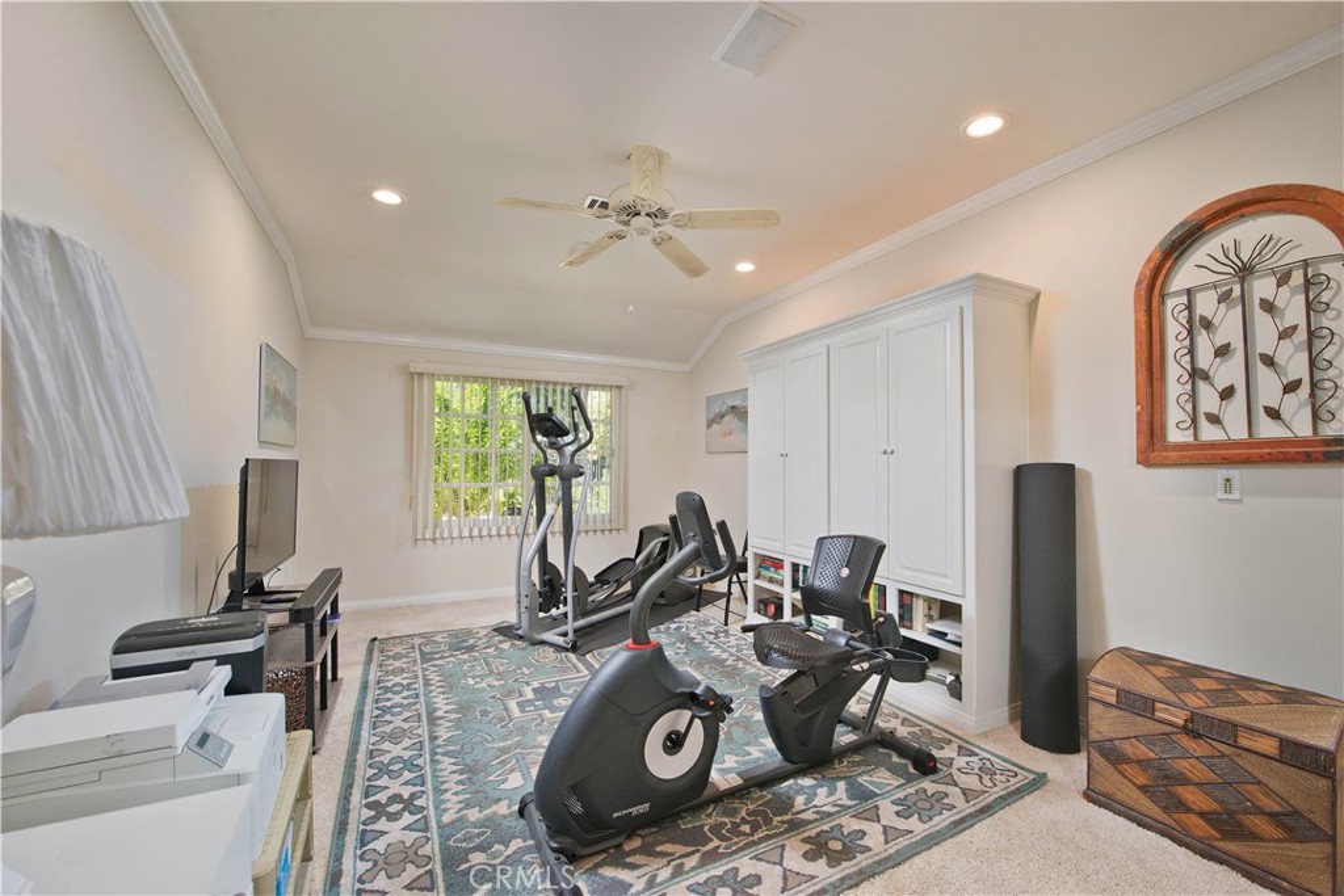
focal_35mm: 14
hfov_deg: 104.2
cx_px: 672
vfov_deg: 81.2
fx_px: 523
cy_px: 448
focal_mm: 14
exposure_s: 1/100
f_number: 7.1
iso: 400
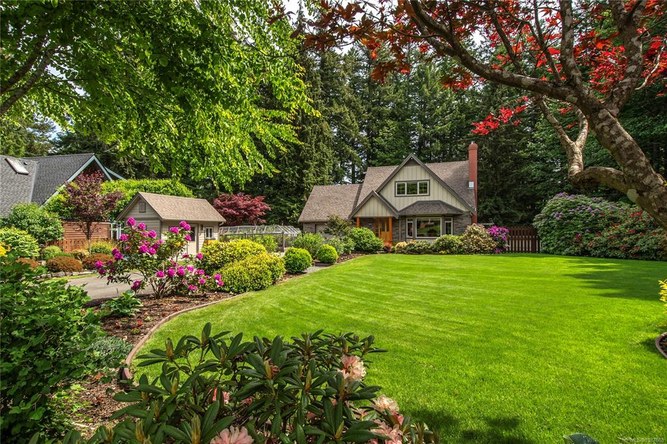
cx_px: 334
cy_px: 222
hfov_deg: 90.0
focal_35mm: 18
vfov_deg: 67.3
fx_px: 333
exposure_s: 1/400
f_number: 8
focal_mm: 12
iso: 200
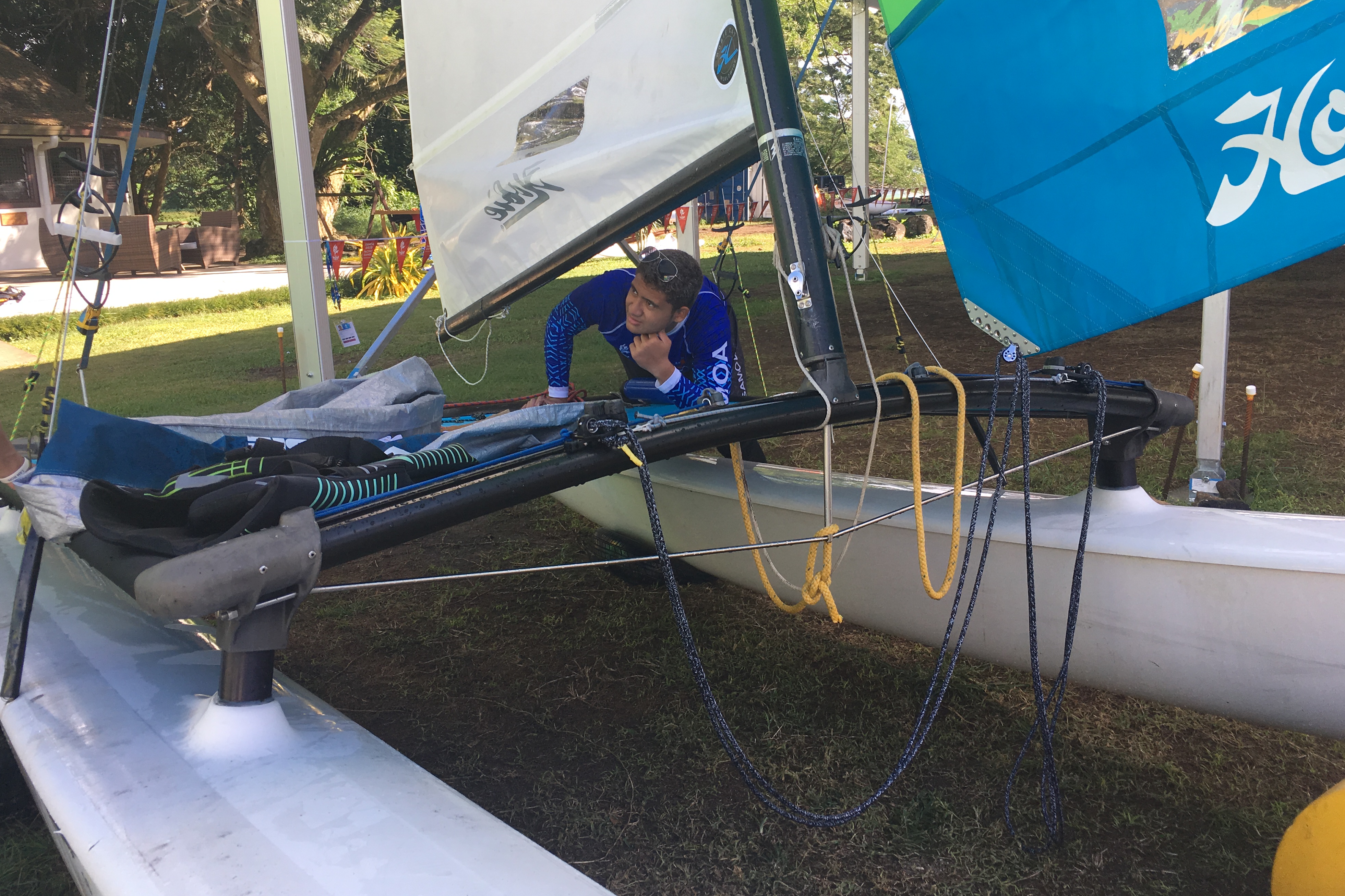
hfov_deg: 60.3
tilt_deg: -10.5
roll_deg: +3.6
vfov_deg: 42.3
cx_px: 663
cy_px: 400
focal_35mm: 31
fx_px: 1158
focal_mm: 4.15
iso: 25
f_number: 2.2
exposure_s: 1/345
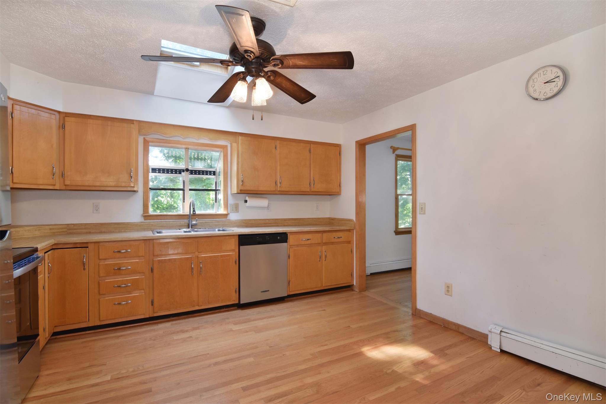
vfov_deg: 72.0
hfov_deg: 95.0
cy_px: 202
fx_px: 278
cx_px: 303
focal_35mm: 16
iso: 640
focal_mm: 11
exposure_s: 1/25
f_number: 11
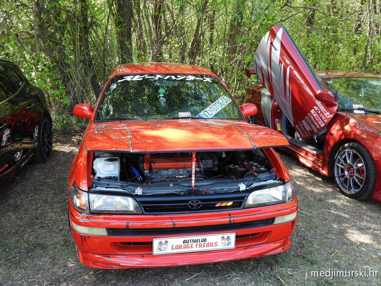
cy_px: 143
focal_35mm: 30
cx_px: 190
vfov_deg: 46.8
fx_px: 330
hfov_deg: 60.0
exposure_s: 1/125
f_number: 3.2
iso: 100
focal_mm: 5.4
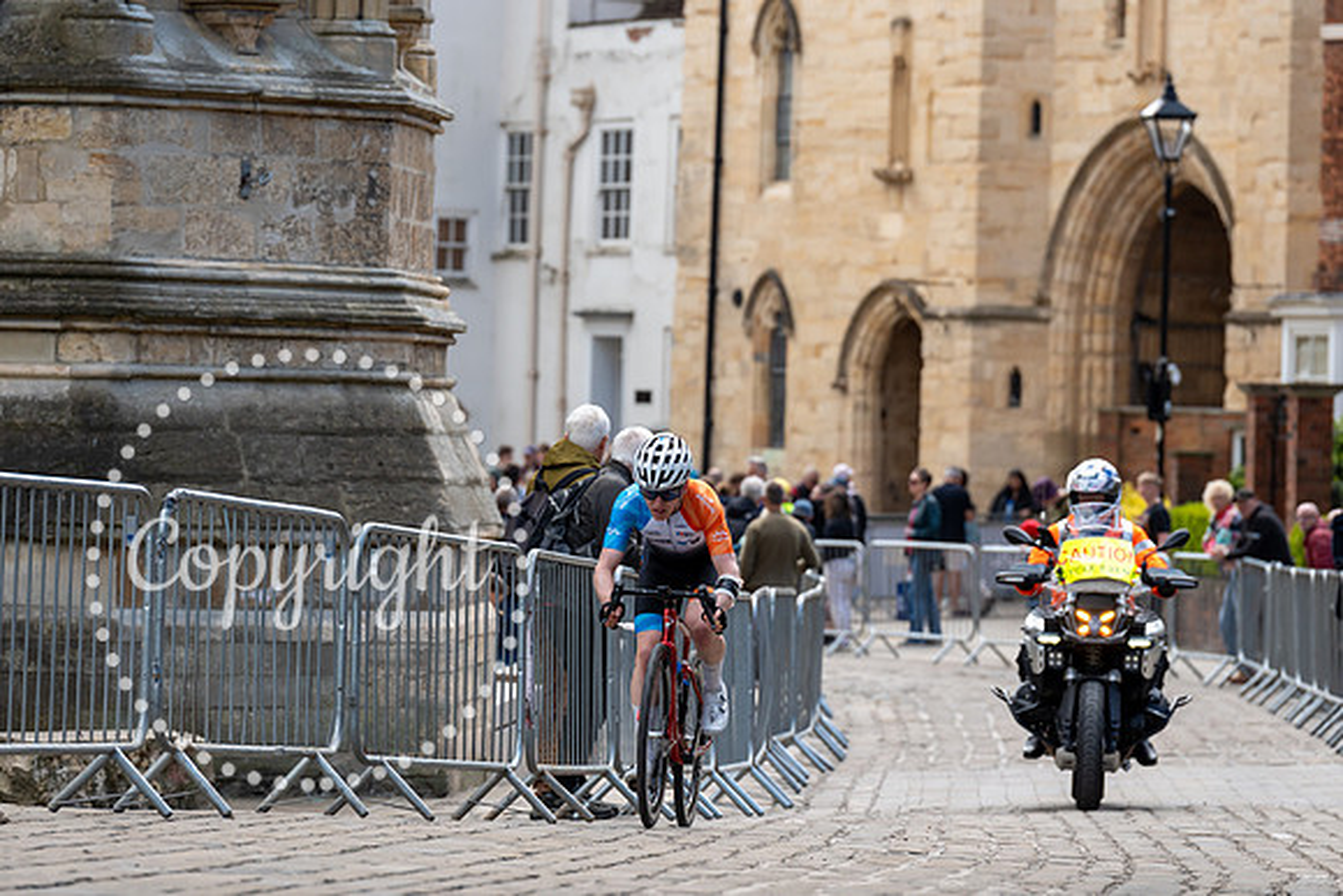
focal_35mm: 200
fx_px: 7463
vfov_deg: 6.9
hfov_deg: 10.3
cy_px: 448
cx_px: 672
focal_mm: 200
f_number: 5
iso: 800
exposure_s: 1/1000
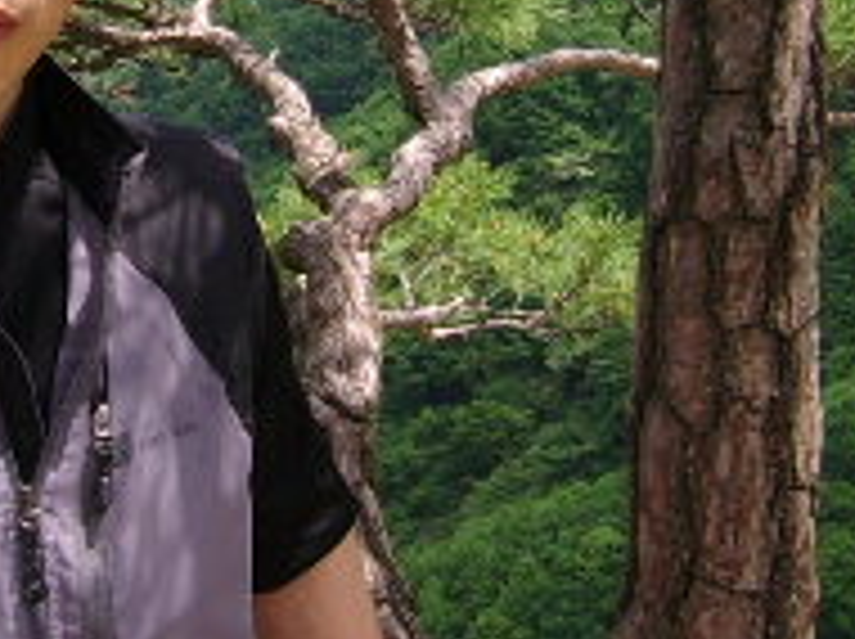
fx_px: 2911
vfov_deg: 12.5
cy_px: 184
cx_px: 202
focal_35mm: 118
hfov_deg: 16.6
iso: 50
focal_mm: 5.95
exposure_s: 1/648
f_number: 2.8
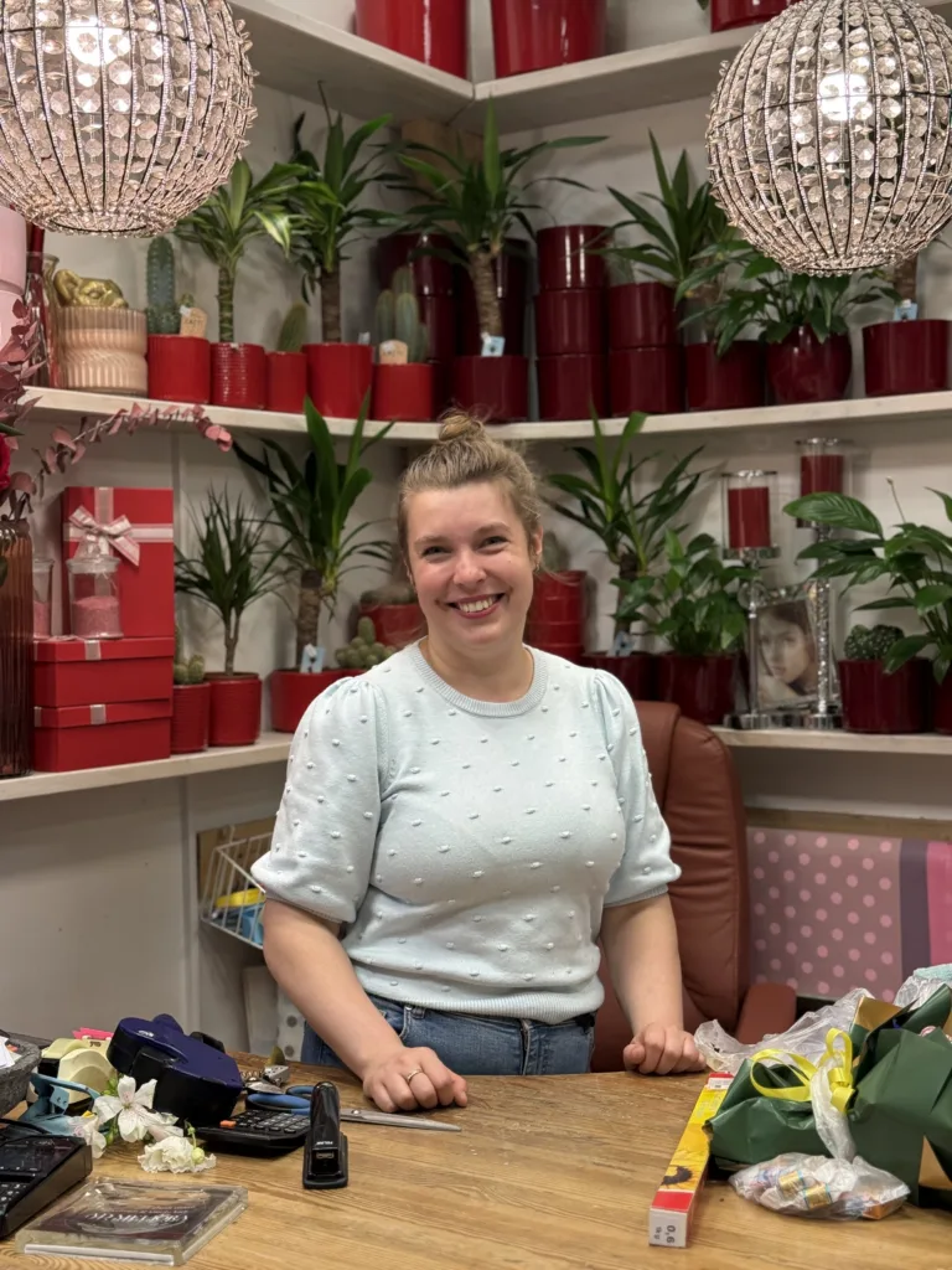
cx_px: 476
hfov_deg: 30.3
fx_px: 1760
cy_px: 635
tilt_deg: -1.2
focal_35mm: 48
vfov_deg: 39.7
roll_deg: +0.7
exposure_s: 1/100
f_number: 1.78
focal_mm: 6.76
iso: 80
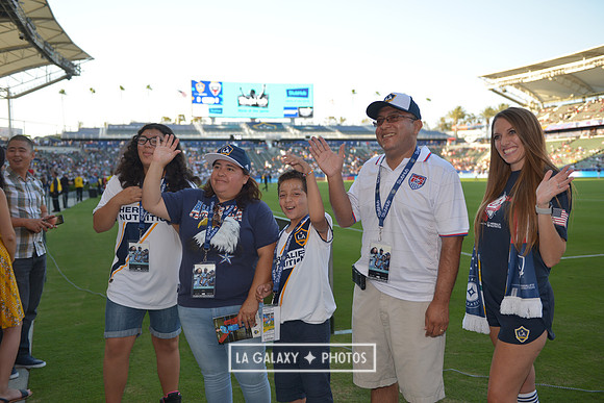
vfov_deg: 41.1
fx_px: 537
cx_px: 302
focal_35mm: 32
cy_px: 202
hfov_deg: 58.7
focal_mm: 32
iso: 200
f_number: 2.8
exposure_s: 1/500
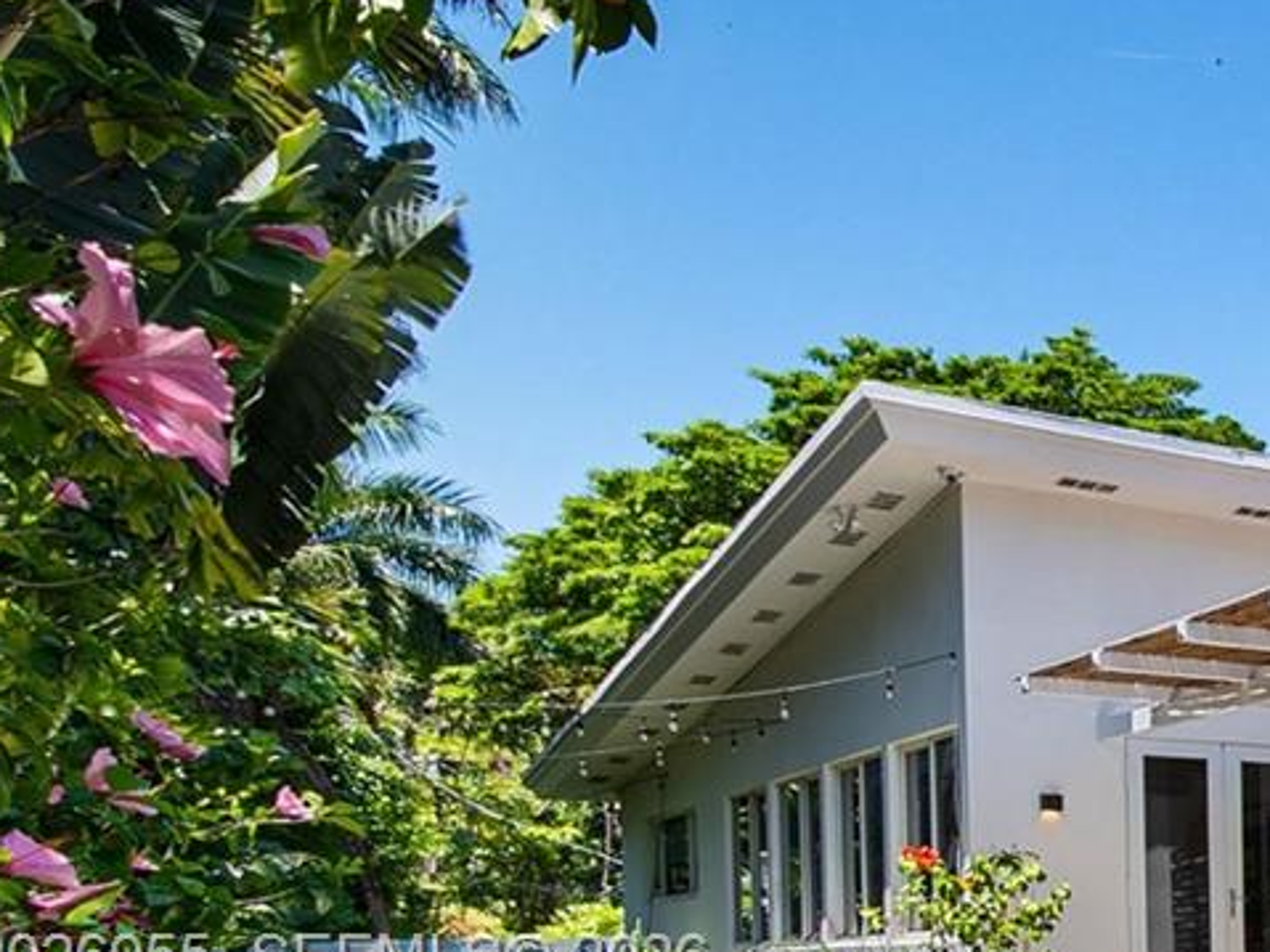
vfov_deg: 29.9
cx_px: 2004
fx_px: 1651
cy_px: 963
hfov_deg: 26.5
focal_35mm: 45
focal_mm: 7
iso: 100
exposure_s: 1/250
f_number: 5.6
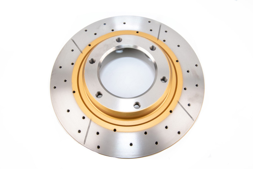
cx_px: 126
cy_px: 84
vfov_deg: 46.4
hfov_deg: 65.5
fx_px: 197
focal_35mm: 28
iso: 200
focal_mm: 28
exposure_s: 1/125
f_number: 20
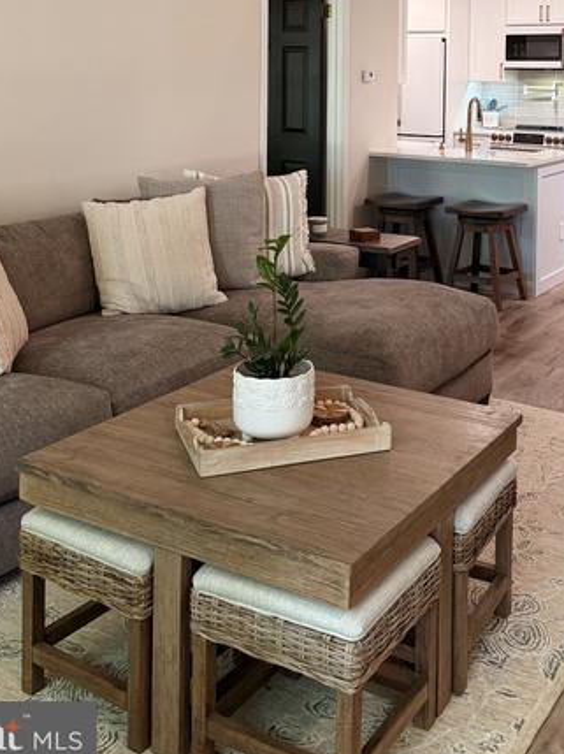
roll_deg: -0.9
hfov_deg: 33.2
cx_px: 383
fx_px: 936
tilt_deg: -0.2
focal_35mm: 43
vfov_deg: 41.0
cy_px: 98
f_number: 1.78
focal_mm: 6.76
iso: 160
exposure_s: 1/120
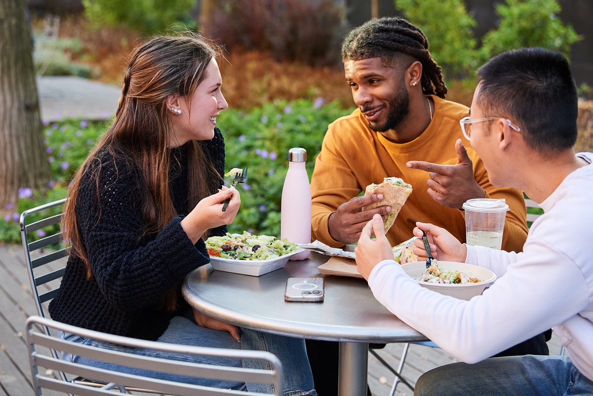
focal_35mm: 72
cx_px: 296
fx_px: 1186
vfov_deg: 18.9
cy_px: 198
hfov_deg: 28.1
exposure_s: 1/500
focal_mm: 72
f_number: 4
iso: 1000
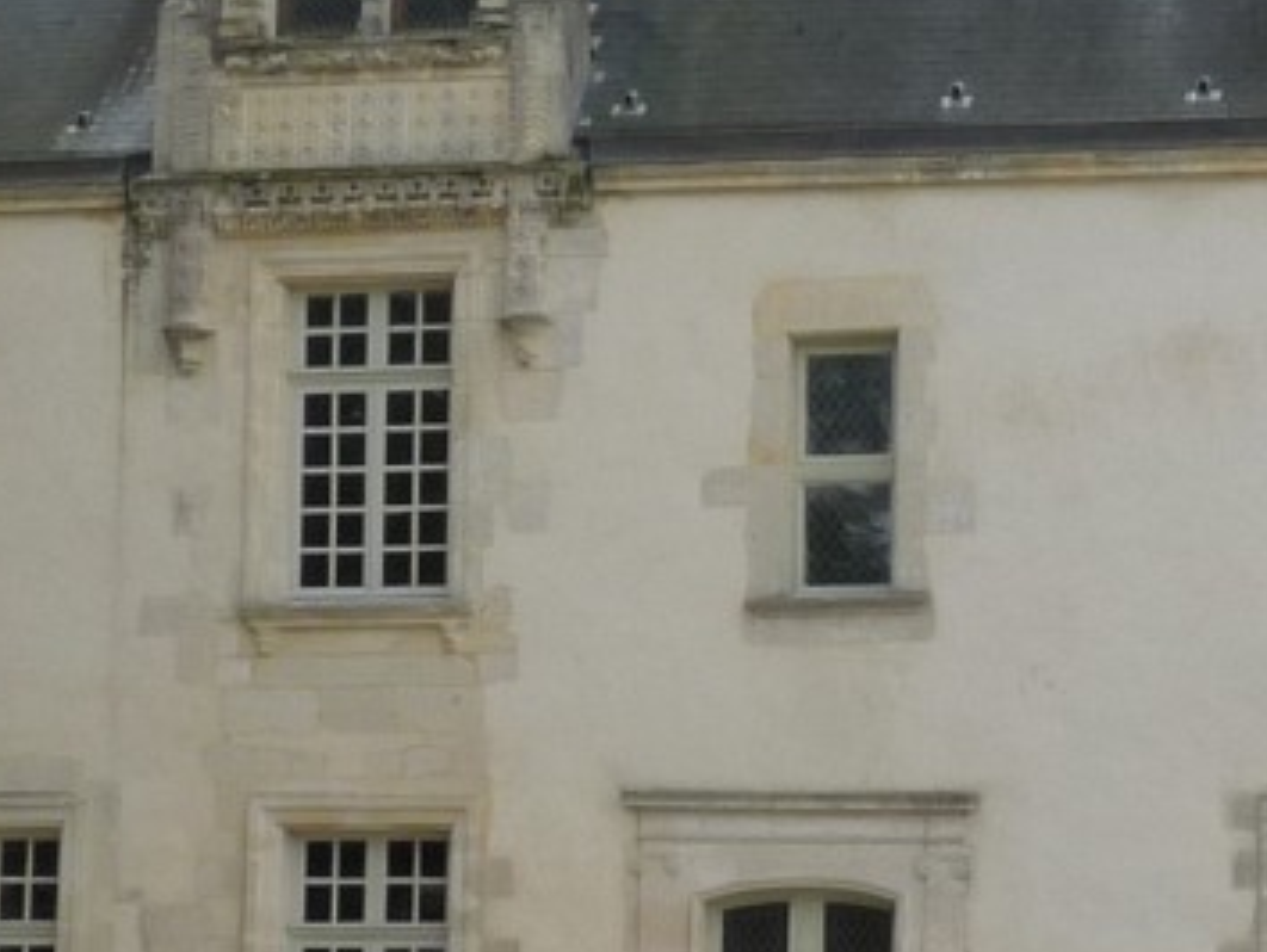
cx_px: 1238
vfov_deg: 12.2
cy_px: 587
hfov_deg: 15.9
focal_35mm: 122
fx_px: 4468
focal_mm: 4.8
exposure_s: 1/250
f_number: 5.6
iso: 160
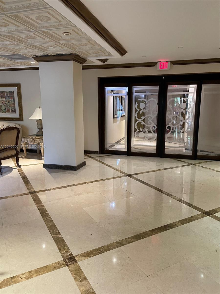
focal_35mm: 26
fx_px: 220
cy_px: 147
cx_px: 110
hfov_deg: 53.1
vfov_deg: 67.3
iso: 400
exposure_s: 1/60
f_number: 1.6
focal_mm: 4.2
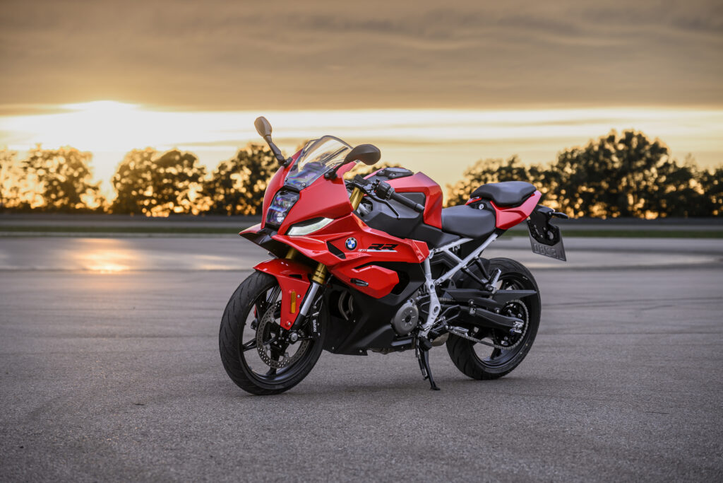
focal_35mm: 83
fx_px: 1667
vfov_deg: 16.5
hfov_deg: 24.5
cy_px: 242
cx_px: 362
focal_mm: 83
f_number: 4.5
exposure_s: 1/40
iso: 200
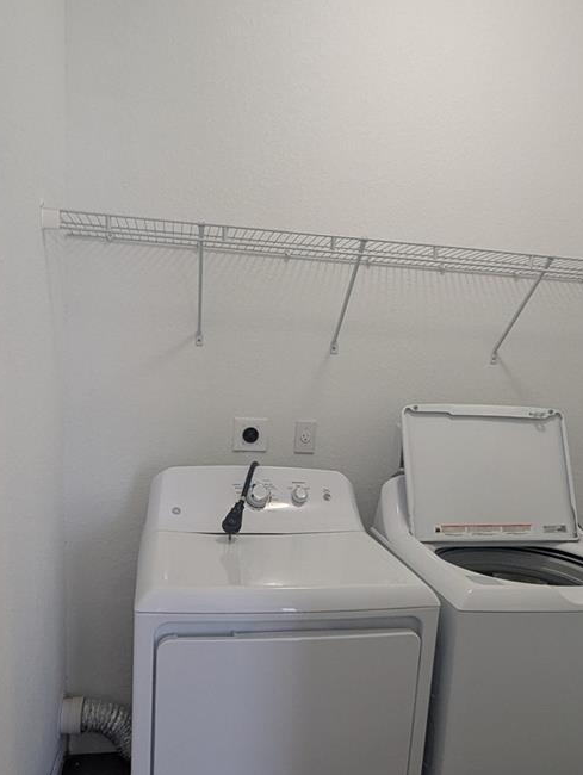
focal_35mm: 24
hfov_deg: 56.9
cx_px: 277
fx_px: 538
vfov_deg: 70.8
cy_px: 465
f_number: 2.2
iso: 83
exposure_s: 1/24
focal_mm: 1.95
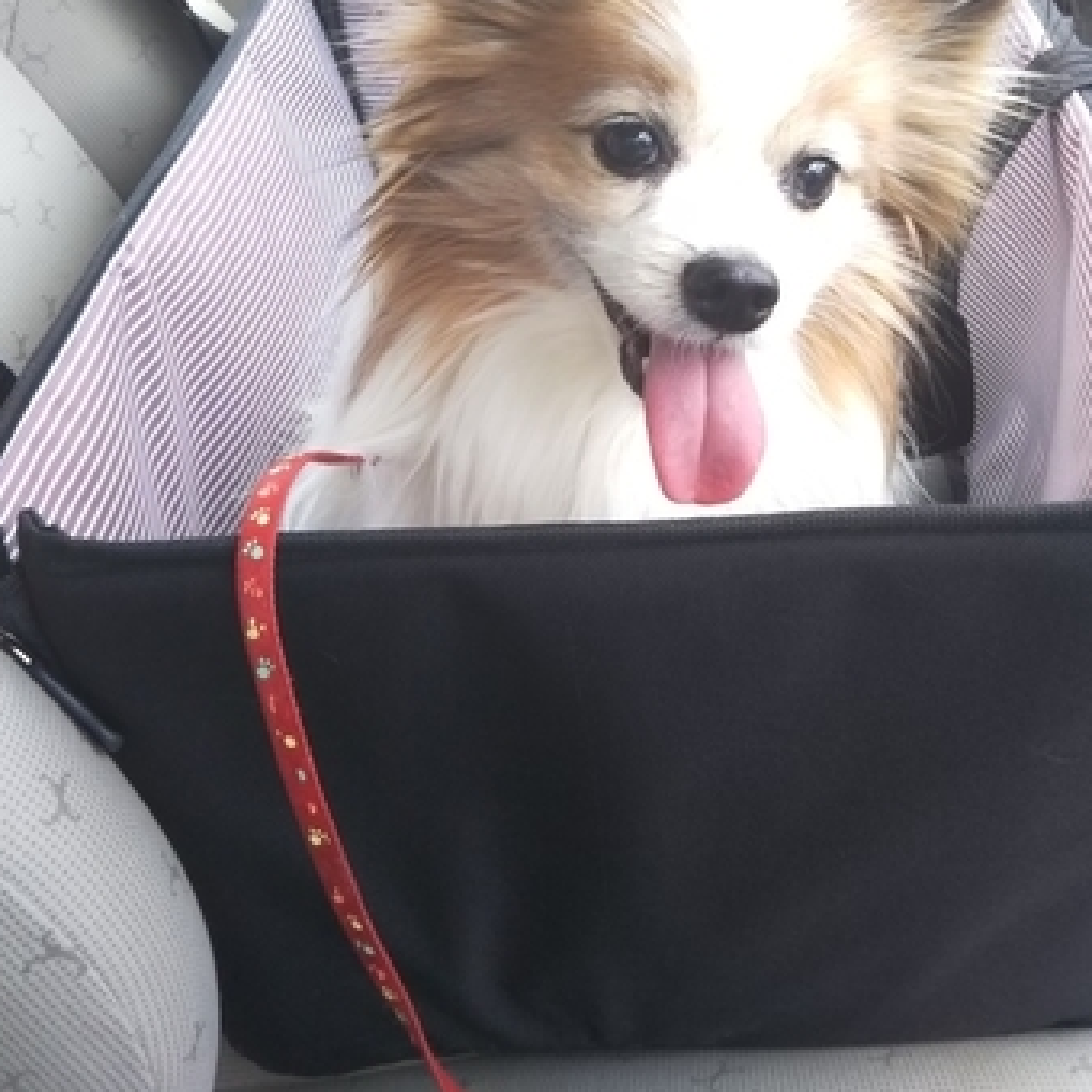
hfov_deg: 42.8
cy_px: 321
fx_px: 1392
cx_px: 554
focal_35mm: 39
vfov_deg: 42.0
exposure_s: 1/120
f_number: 2.2
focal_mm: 4
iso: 125
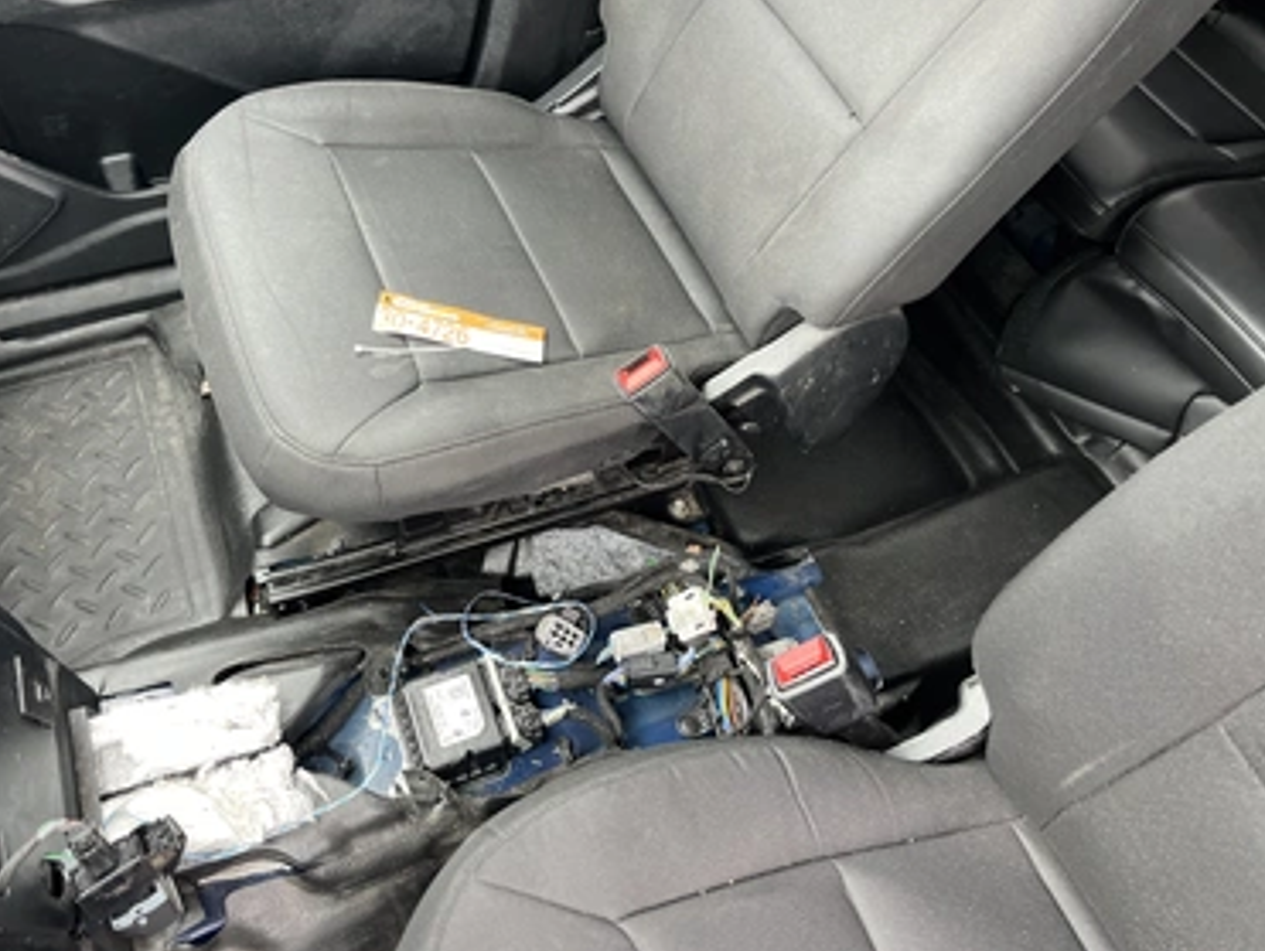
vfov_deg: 49.8
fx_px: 1024
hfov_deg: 63.3
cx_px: 593
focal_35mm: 28
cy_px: 450
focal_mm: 5.1
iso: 125
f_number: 1.6
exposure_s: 1/115
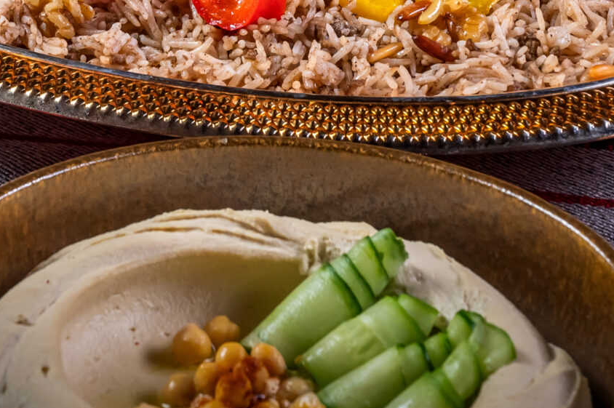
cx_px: 230
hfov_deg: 11.3
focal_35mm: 182
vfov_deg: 7.4
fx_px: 3101
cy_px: -184
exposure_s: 1/50
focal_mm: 60
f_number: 10
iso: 800
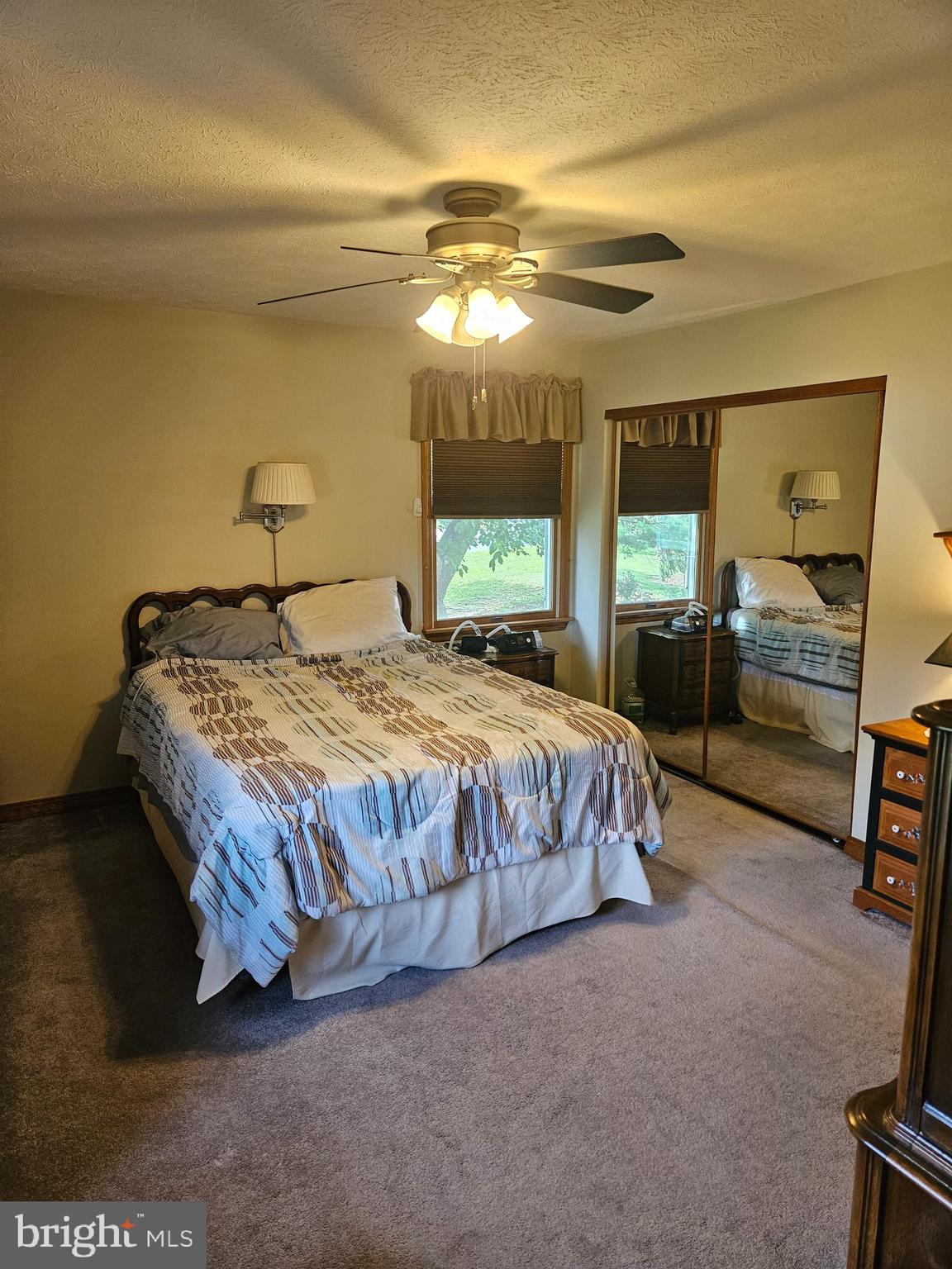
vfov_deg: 73.9
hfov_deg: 58.9
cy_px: 634
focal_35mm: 23
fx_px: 843
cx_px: 476
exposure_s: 1/120
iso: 320
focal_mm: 5.4
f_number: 1.8
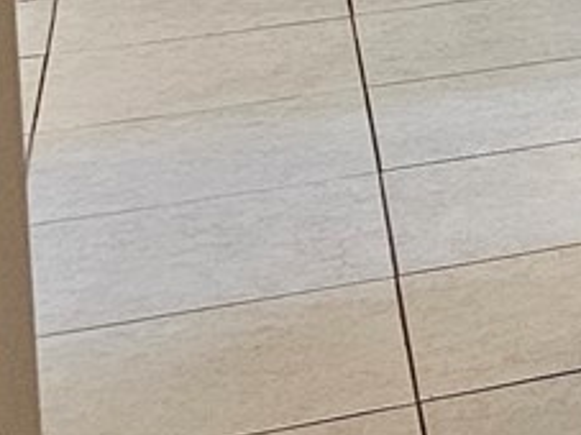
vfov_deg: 8.5
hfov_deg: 9.4
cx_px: 1799
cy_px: -517
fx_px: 2718
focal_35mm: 162
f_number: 1.7
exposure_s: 1/120
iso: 640
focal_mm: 6.3
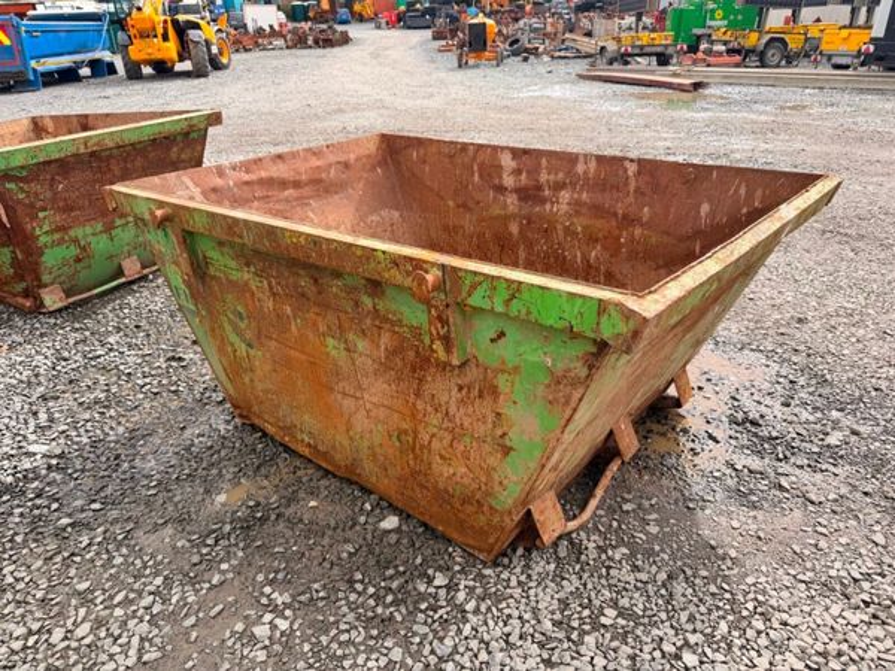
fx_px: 621
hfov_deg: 71.6
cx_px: 448
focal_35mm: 24
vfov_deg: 56.8
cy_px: 336
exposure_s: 1/1410
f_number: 1.78
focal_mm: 6.76
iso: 80
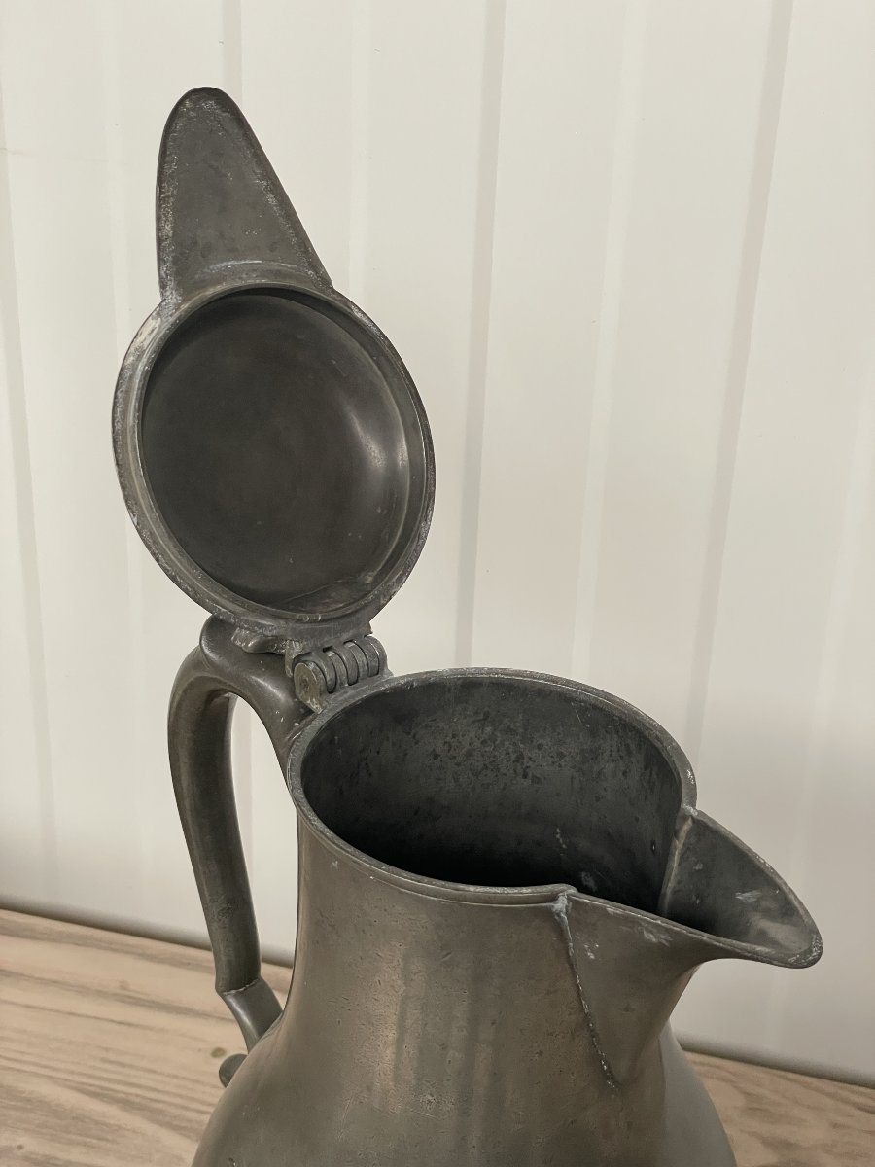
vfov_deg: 36.8
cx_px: 438
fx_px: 1753
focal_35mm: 52
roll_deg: -1.9
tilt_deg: -26.0
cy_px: 584
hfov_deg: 28.0
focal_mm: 6
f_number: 2
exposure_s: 1/73
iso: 200
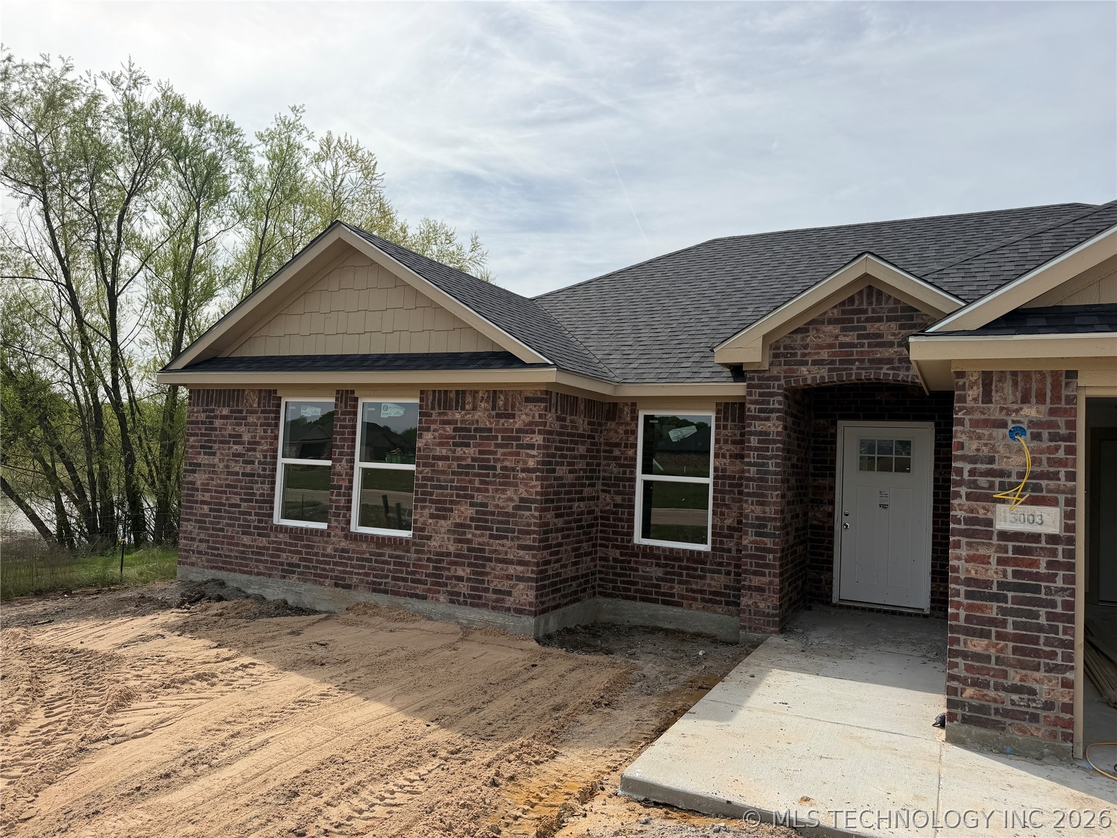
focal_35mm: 24
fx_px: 774
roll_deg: -2.2
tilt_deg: +3.1
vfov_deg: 56.8
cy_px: 419
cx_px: 558
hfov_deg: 71.6
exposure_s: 1/6711
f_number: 1.78
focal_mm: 6.76
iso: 80
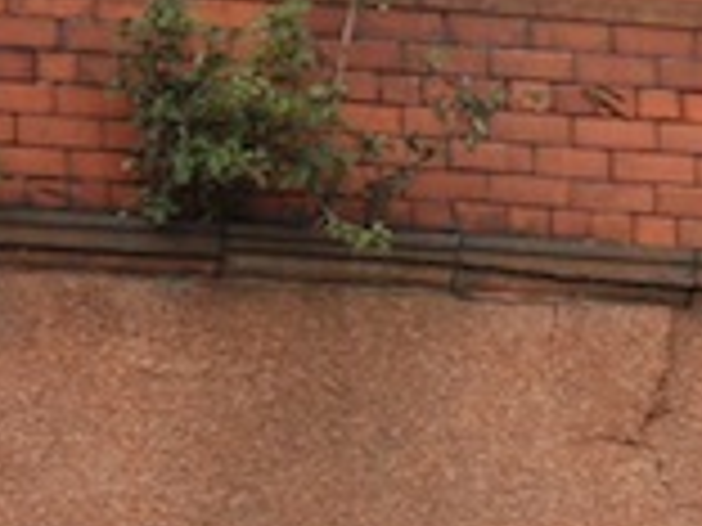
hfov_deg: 2.1
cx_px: 673
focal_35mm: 940
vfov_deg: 1.6
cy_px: -373
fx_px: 19063
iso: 100
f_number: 5.9
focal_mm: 35.3
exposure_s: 1/125
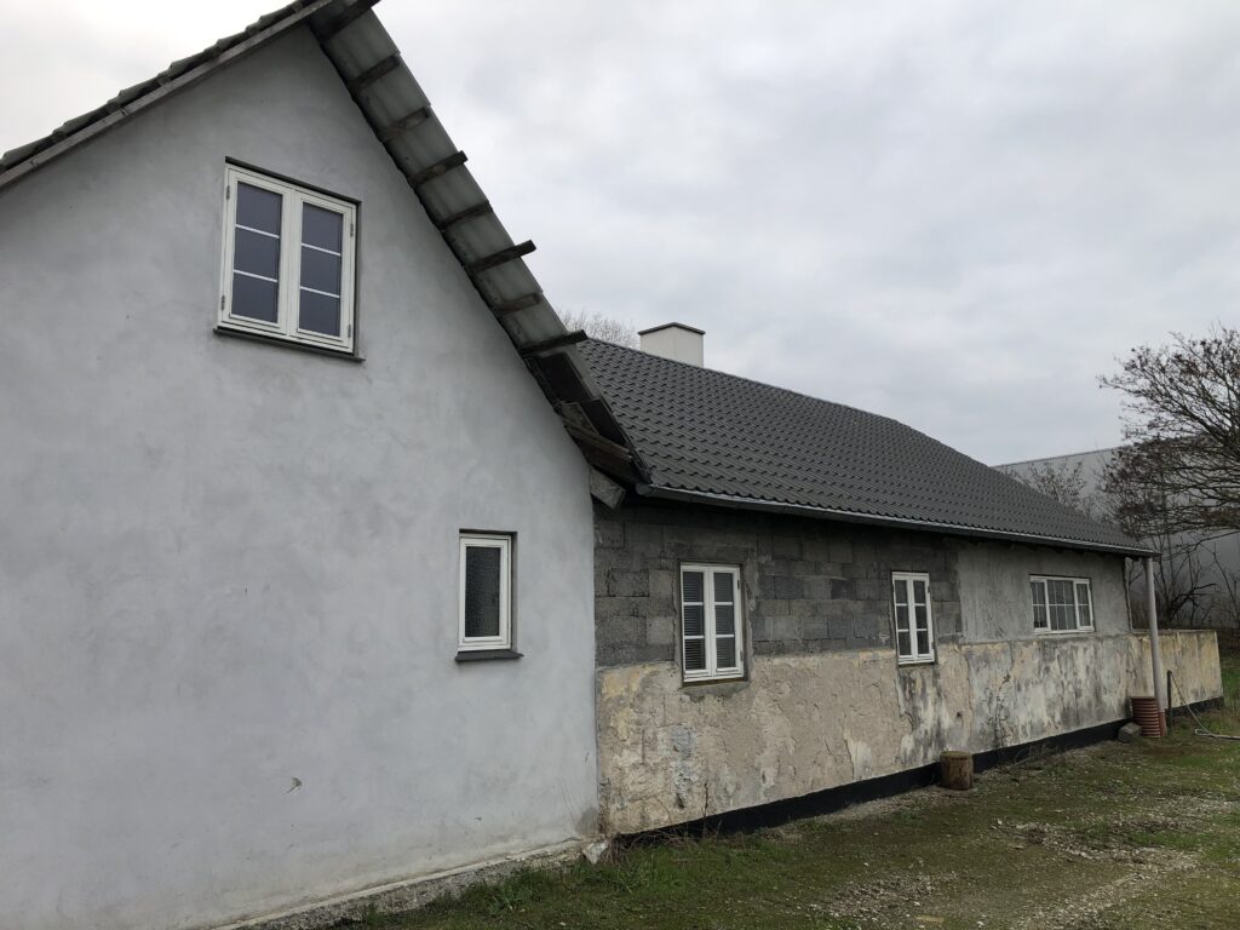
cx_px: 620
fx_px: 1003
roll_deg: +0.7
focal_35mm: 28
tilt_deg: +10.2
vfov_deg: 49.7
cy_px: 465
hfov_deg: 63.4
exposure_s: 1/146
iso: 20
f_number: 1.8
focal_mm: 3.99
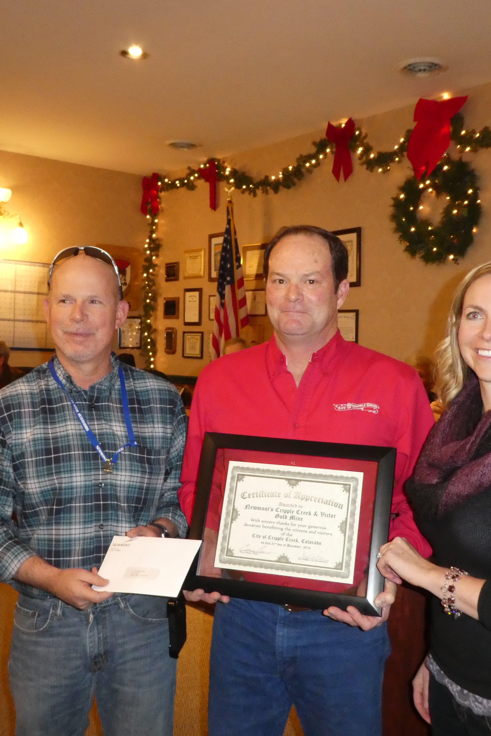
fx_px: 757
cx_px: 253
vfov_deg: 51.9
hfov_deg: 35.9
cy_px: 374
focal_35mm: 37
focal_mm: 4.7
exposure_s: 1/60
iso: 800
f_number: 3.4
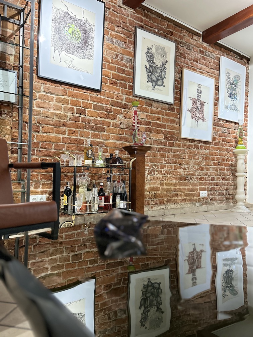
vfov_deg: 67.3
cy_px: 168
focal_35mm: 26
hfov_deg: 53.1
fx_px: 253
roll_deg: -1.4
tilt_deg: +0.8
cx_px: 126
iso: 400
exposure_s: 1/50
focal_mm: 5.7
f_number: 1.5
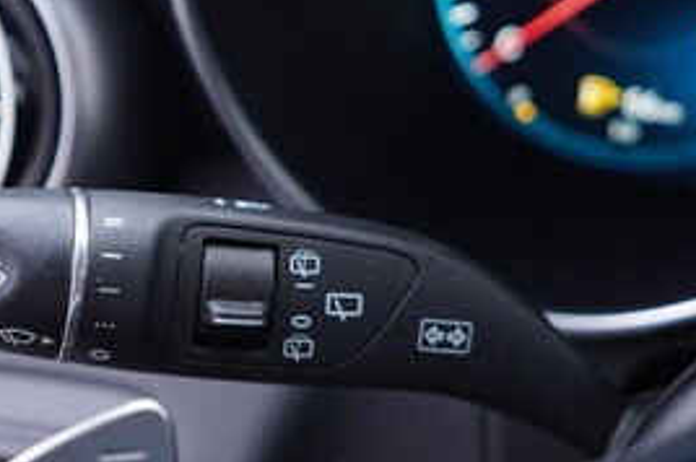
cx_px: 270
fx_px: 1429
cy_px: 217
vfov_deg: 18.4
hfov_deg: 27.3
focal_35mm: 74
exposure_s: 1/40
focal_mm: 24
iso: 250
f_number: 2.8
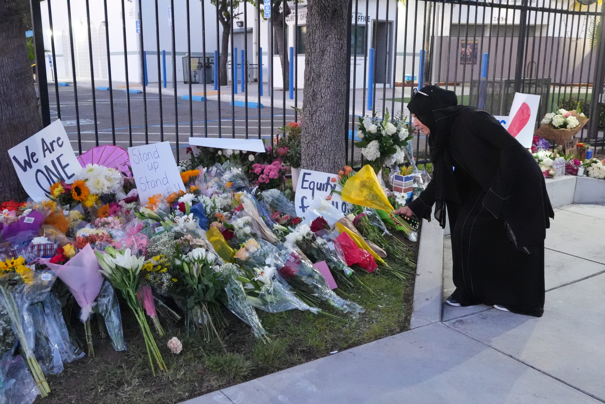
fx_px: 588
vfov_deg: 37.9
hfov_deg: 54.4
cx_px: 302
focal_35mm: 35
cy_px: 202
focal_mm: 23.5
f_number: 4
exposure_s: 1/250
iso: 16000
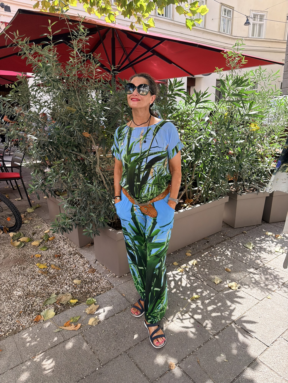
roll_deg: -0.5
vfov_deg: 71.6
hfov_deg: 56.8
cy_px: 192
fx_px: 266
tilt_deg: -16.1
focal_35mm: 24
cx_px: 144
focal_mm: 6.76
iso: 400
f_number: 1.78
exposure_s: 1/2370
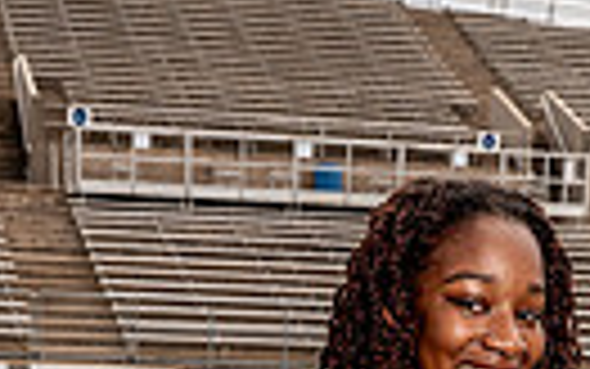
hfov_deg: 16.0
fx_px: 2091
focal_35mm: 130
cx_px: 374
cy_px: 932
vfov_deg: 9.0
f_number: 8
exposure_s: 1/250
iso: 100
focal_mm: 37
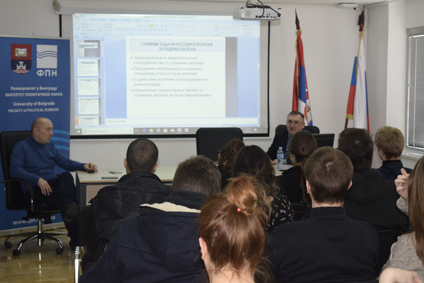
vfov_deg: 20.2
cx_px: 212
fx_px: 795
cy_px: 142
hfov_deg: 29.9
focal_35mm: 68
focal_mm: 45
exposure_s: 1/125
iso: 800
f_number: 5.6
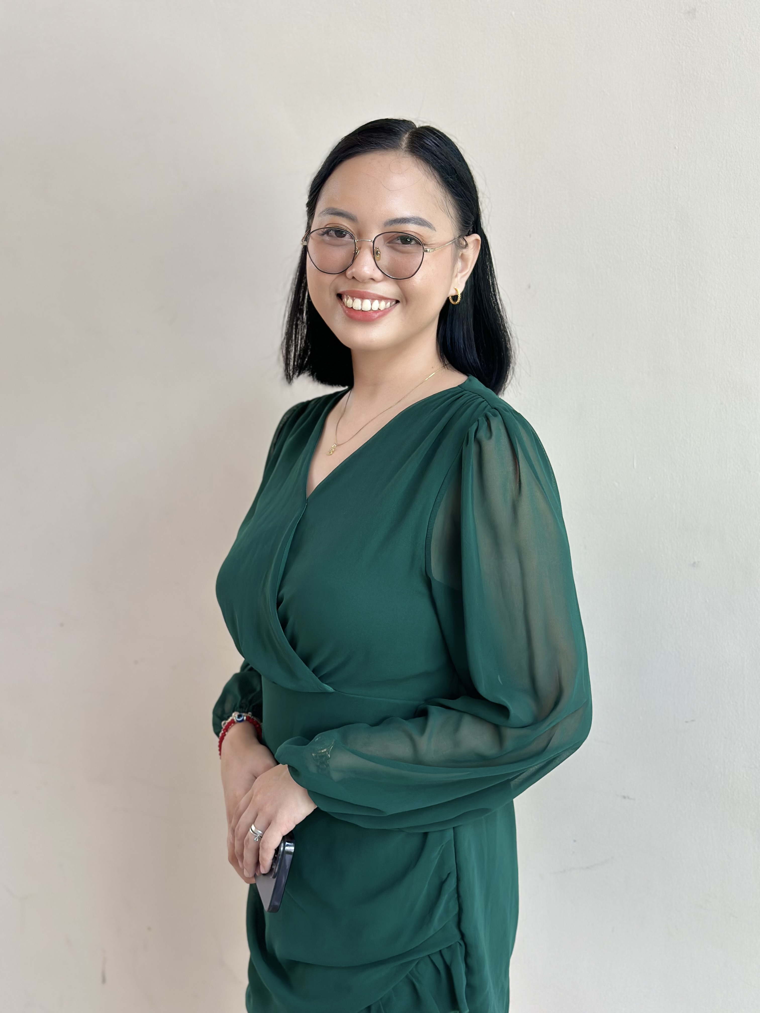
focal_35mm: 48
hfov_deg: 30.3
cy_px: 506
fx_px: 1405
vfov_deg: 39.7
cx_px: 380
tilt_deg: -9.7
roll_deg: +0.5
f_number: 1.78
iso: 80
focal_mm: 6.86
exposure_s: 1/177
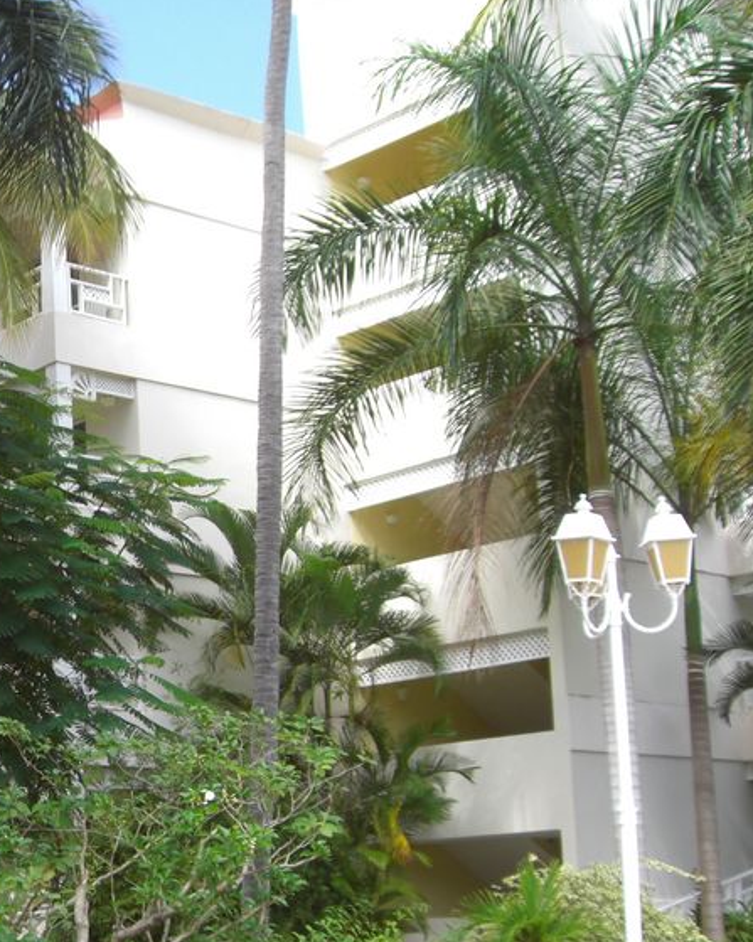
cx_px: -52
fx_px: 1895
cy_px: 608
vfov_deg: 27.8
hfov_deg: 21.4
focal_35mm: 68
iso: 64
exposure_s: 1/320
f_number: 2.7
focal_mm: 6.2
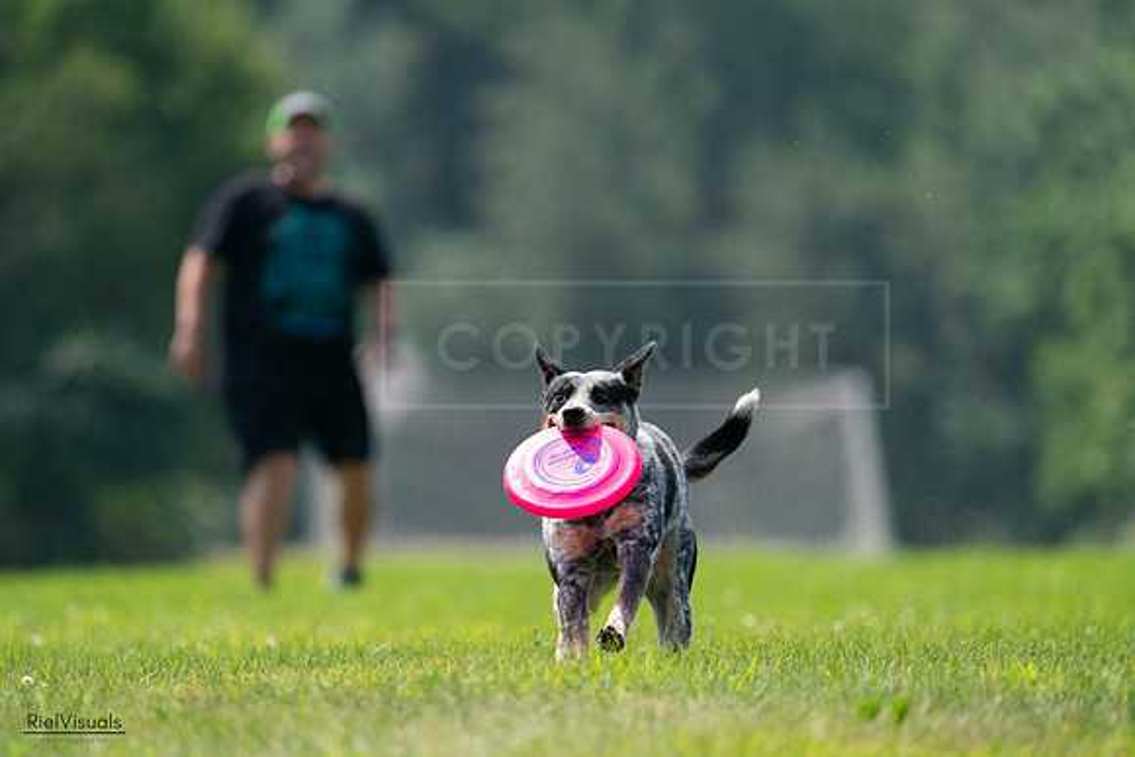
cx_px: 568
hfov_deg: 4.2
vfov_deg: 2.8
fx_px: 15641
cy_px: 378
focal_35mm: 496
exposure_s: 1/4000
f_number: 6.3
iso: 1600
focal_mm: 496
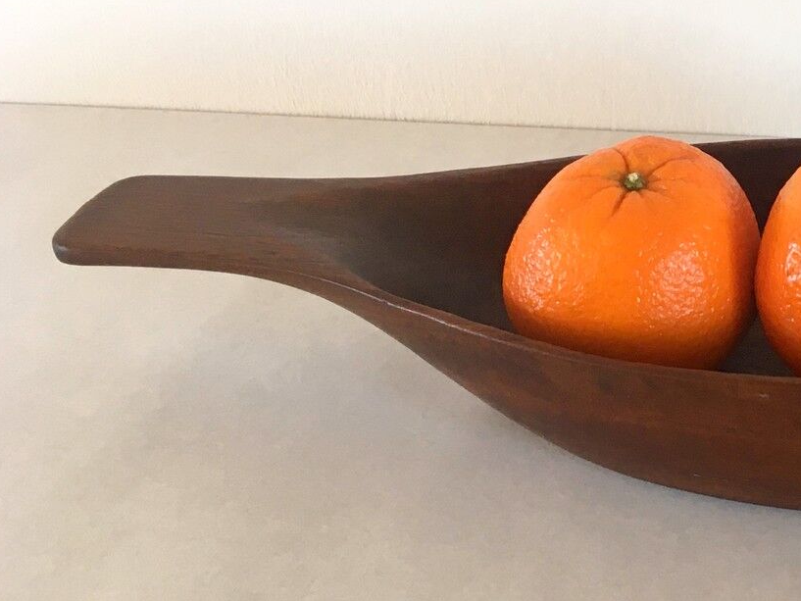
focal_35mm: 71
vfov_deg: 20.7
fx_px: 1643
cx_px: 938
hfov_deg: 25.0
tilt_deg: -32.6
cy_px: 287
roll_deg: +1.1
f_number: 2.2
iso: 80
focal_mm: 4.15
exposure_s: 1/33
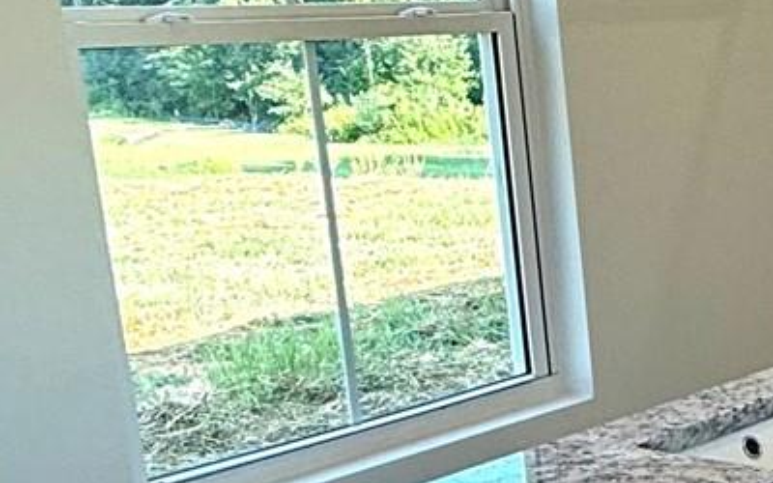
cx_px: 1129
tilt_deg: -11.7
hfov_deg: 22.7
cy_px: 299
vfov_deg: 17.1
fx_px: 1601
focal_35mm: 76
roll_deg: +2.6
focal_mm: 2.22
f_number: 2.2
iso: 64
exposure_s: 1/120
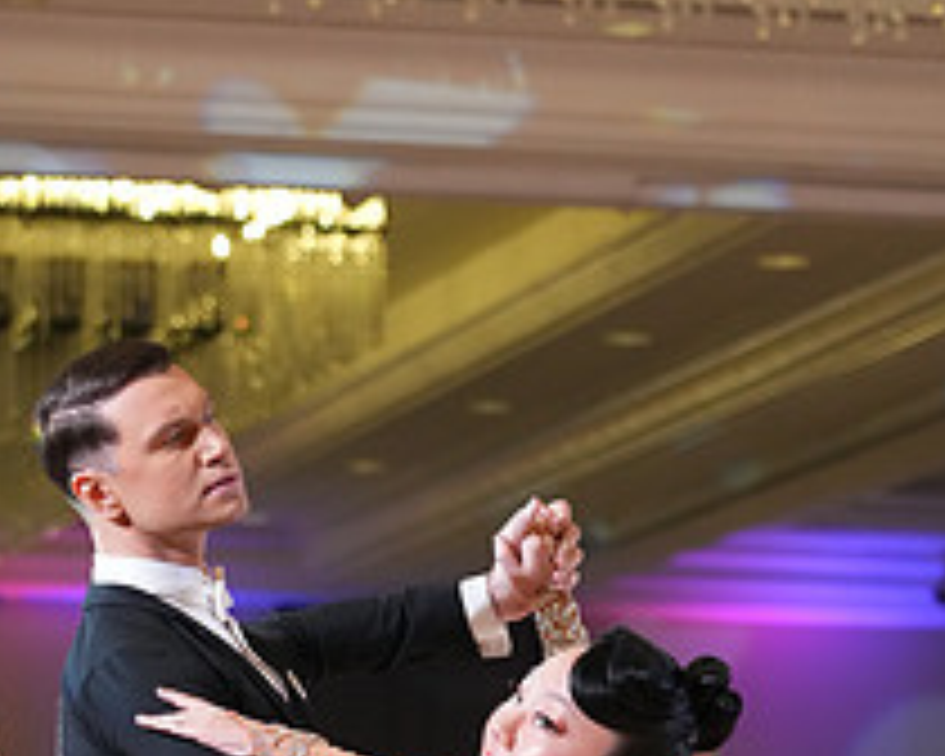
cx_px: 385
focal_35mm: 272
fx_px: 7607
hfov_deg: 7.1
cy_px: 972
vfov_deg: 5.7
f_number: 4
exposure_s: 1/400
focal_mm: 105
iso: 3200
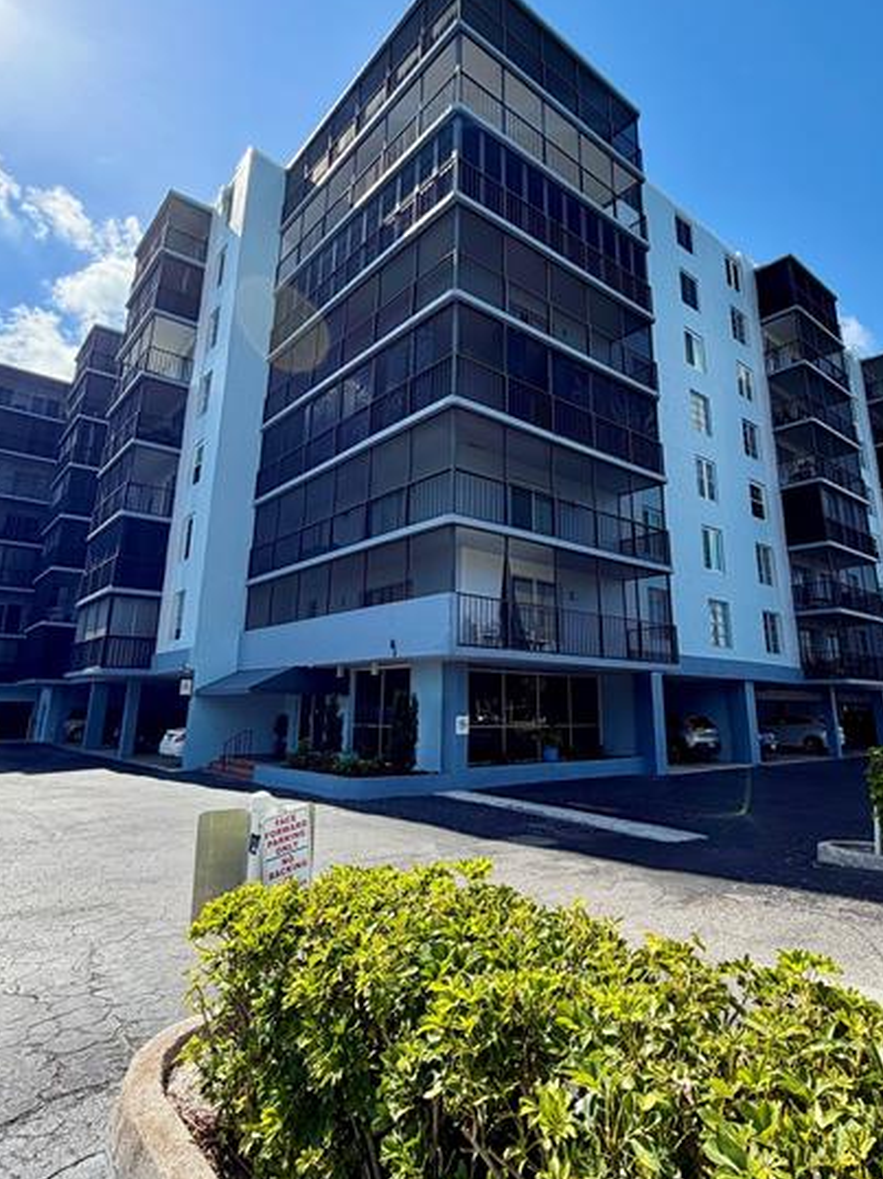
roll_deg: -0.5
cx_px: 473
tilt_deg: +17.1
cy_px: 535
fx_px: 681
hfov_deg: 65.8
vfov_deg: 81.6
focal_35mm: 20
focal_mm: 2.22
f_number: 2.2
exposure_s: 1/770
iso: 32
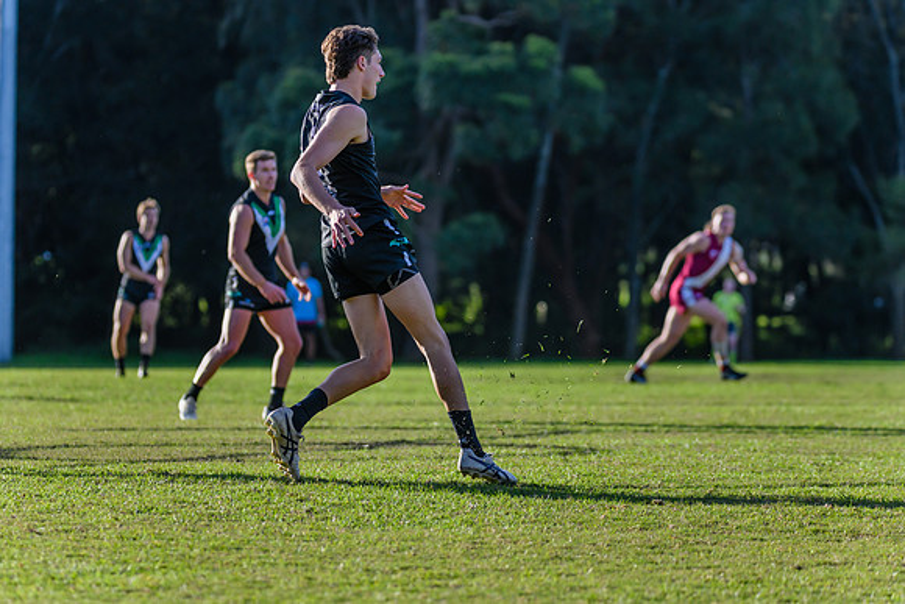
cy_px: 302
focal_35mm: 206
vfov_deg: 6.7
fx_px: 5177
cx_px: 452
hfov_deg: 10.0
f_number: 4.5
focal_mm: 195
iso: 800
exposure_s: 1/2500
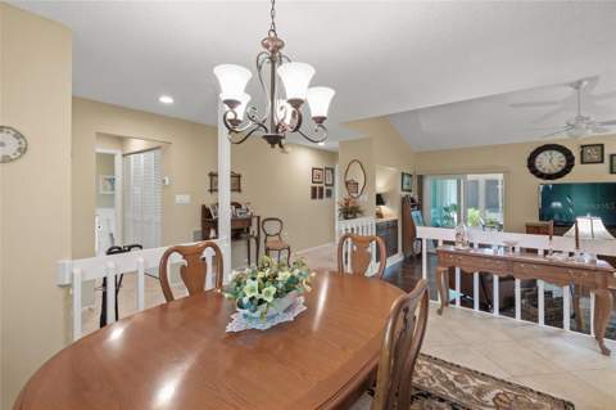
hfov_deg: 96.8
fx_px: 273
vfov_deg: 73.6
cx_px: 308
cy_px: 205
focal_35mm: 16
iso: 250
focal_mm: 16
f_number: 6.3
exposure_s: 1/2
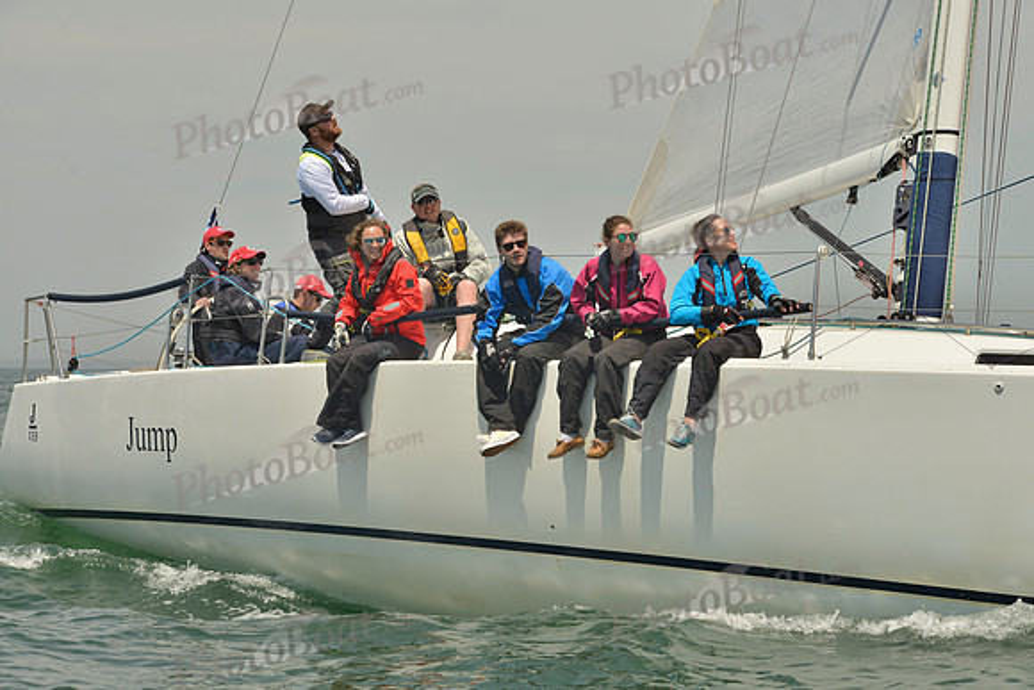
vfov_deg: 14.0
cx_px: 517
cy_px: 345
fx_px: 2815
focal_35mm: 98
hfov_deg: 20.8
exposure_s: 1/1250
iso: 280
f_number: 10
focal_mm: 98
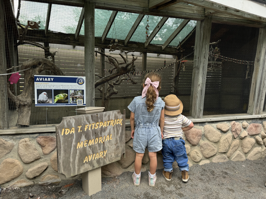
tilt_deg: -6.8
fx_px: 184
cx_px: 133
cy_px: 100
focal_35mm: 24
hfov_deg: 71.6
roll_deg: +0.4
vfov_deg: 56.8
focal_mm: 6.76
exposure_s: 1/121
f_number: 1.78
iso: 80
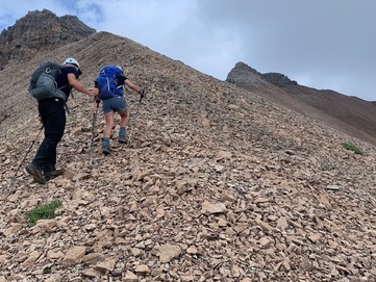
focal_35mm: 36
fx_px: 391
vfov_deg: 39.2
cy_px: 93
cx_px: 189
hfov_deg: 51.3
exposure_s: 1/1779
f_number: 1.8
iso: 25
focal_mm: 4.25
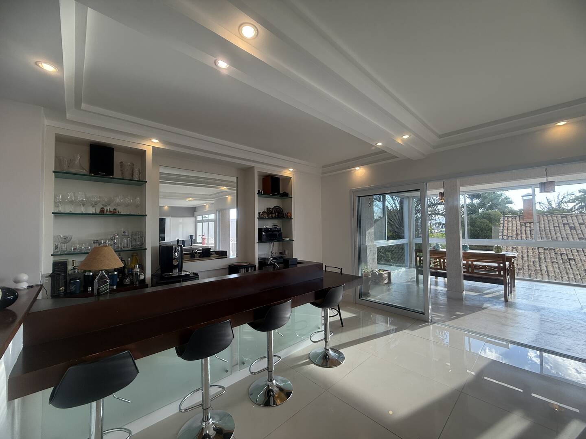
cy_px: 220
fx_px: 237
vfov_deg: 85.7
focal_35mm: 14
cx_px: 293
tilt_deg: +2.7
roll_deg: +0.5
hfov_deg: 102.1
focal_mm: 2.22
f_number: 2.2
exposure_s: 1/120
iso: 50
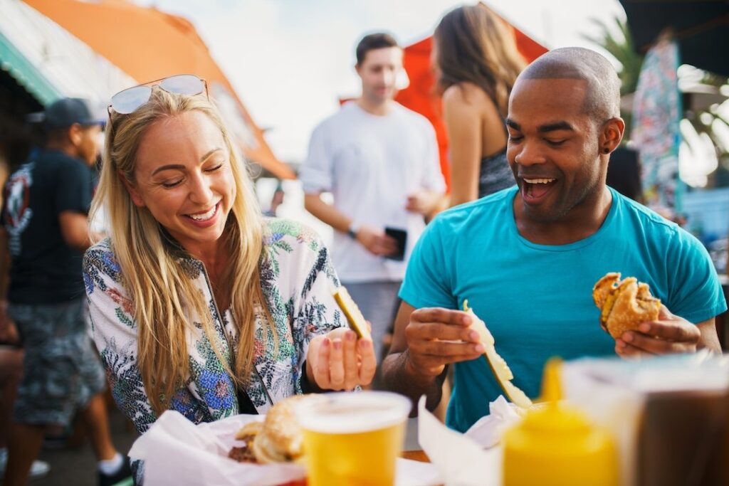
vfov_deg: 37.9
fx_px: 709
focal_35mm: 35
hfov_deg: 54.4
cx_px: 364
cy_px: 243
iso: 100
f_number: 1.6
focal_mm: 35
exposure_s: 1/800
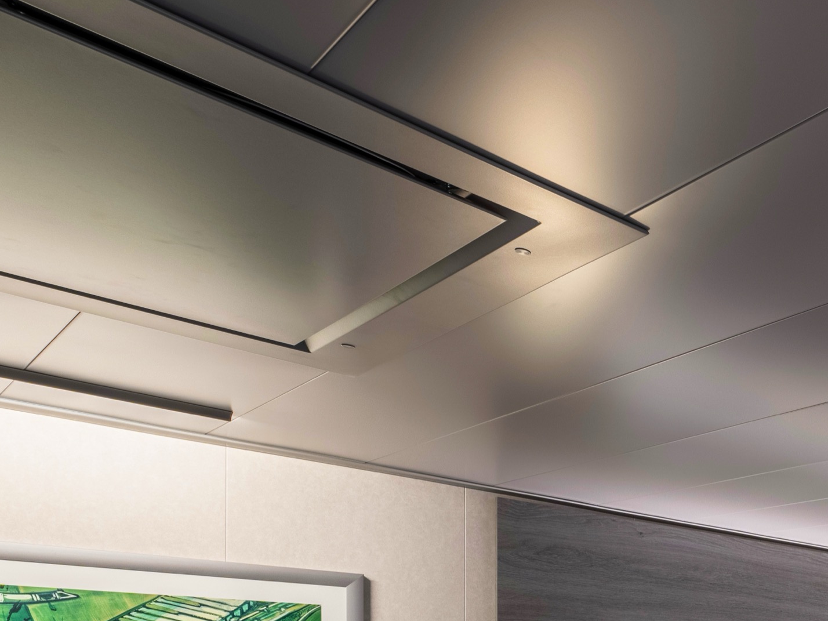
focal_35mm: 35
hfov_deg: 35.1
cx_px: 1090
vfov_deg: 34.4
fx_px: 837
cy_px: 704
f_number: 11
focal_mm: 13
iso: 400
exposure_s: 1/4
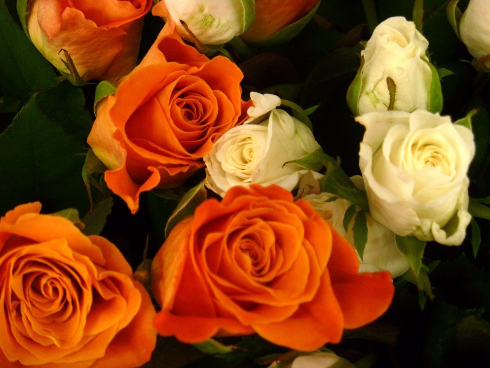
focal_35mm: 58
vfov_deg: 25.2
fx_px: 821
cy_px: 184
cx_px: 245
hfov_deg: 33.2
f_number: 3.9
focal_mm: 10.3
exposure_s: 1/8
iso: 100
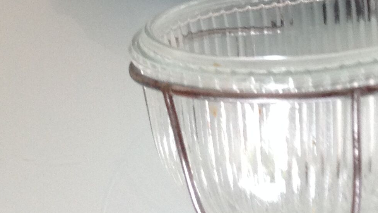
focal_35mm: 101
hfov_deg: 20.8
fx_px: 1013
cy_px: -111
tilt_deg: -48.5
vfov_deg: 11.5
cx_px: 322
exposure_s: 1/15
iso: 100
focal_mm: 4.28
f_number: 2.4
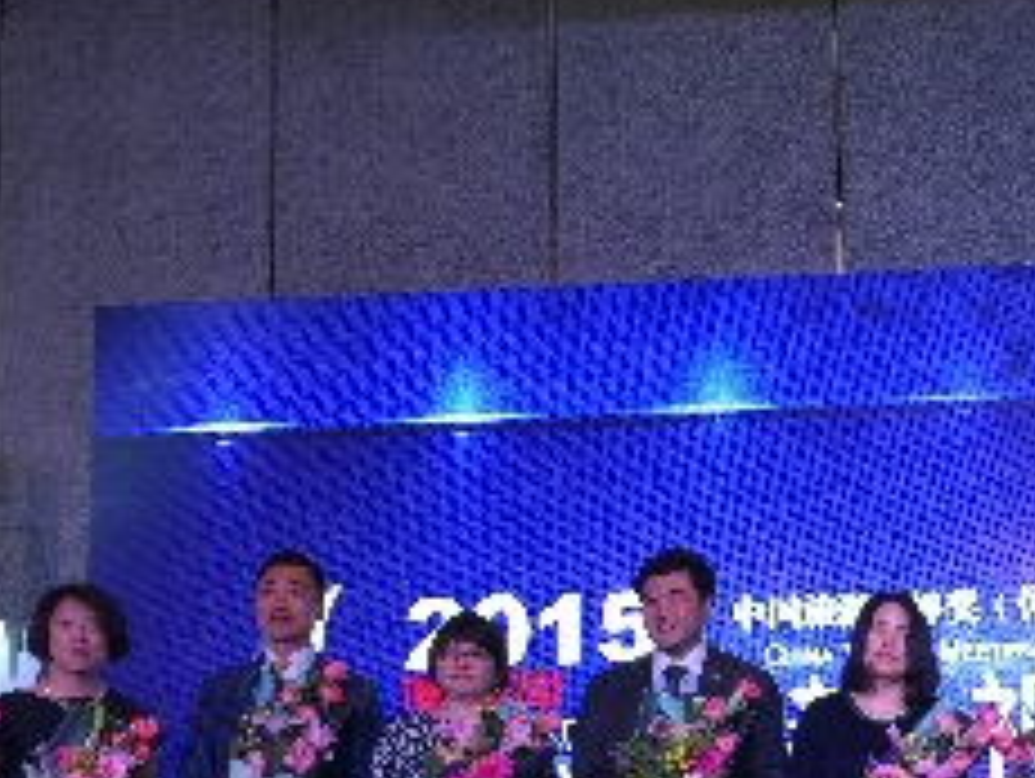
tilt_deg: +6.9
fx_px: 1886
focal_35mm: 63
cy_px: 704
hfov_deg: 29.6
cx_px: 896
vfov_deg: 22.7
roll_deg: +1.0
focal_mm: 4.15
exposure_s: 1/30
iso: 32
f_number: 2.2
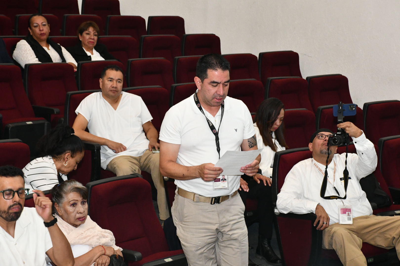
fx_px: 1100
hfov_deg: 20.6
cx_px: 200
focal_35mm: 99
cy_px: 133
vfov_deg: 13.8
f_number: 10
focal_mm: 66
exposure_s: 1/40
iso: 3200
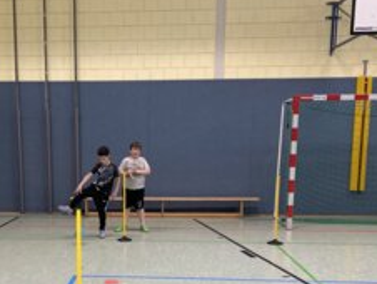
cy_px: 227
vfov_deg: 30.8
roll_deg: -0.3
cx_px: 118
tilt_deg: -8.4
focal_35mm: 46
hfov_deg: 40.6
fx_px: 502
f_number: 1.8
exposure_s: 1/110
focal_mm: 4.25
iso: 125
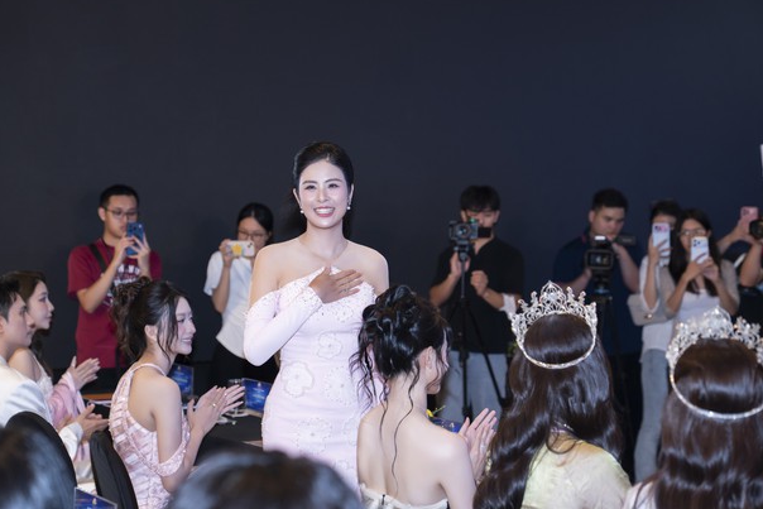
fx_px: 1505
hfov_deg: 28.4
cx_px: 360
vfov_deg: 19.2
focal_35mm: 71
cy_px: 253
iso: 640
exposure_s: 1/200
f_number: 2.8
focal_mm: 67
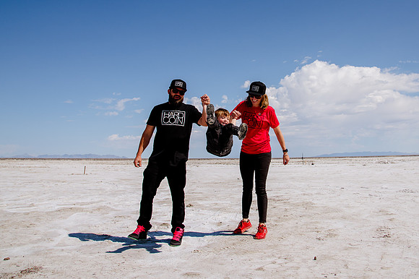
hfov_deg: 54.1
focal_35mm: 35
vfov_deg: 37.2
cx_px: 254
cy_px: 83
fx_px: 407
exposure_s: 1/2000
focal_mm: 24
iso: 160
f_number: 6.3
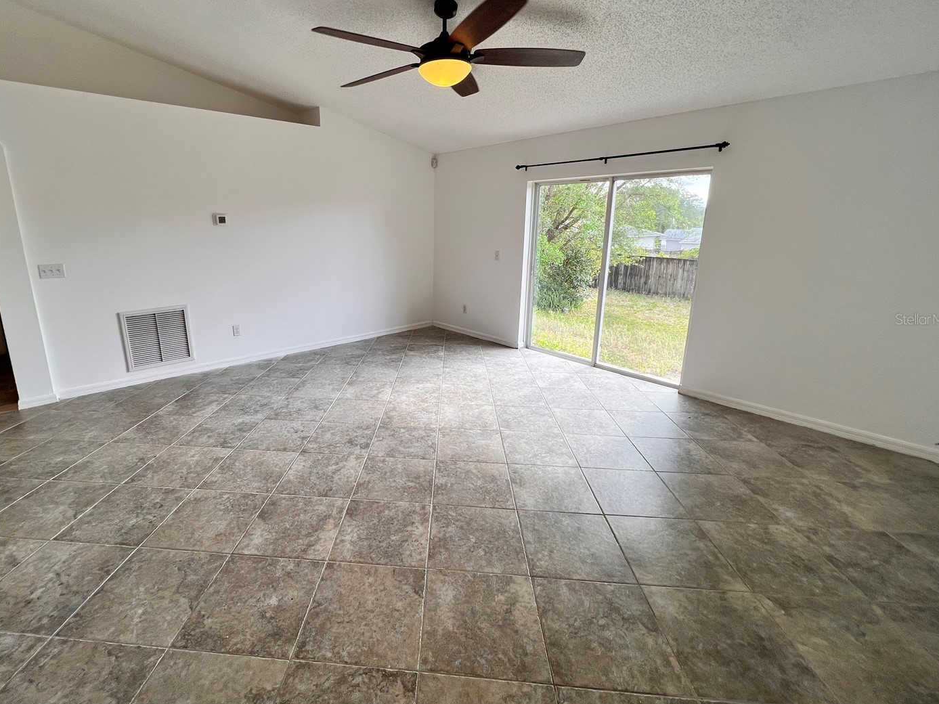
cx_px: 418
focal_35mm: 15
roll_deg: +0.3
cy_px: 319
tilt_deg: -13.6
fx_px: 407
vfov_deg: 81.5
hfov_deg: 97.8
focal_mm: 1.57
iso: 32
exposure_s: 1/162
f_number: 1.8
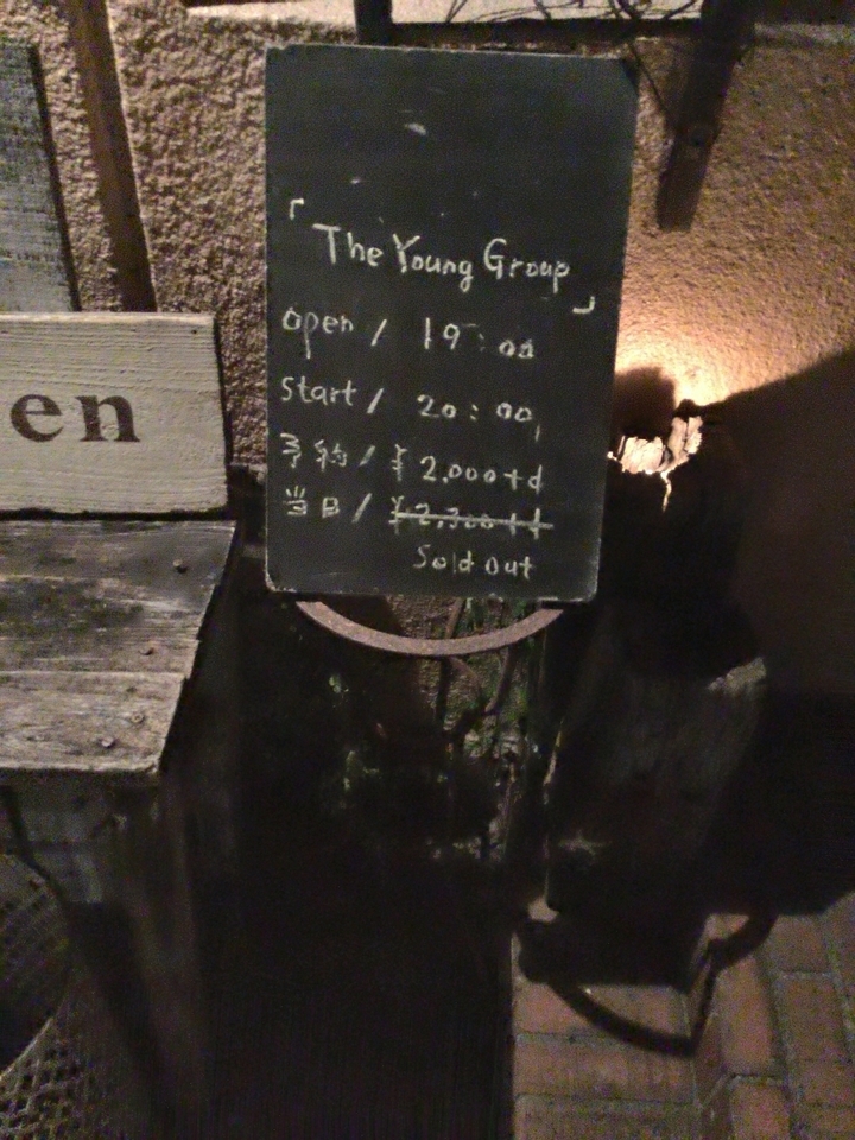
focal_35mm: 31
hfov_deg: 45.4
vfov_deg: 58.4
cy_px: 570
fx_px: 1021
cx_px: 428
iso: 800
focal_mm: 3.3
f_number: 2.4
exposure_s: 1/15
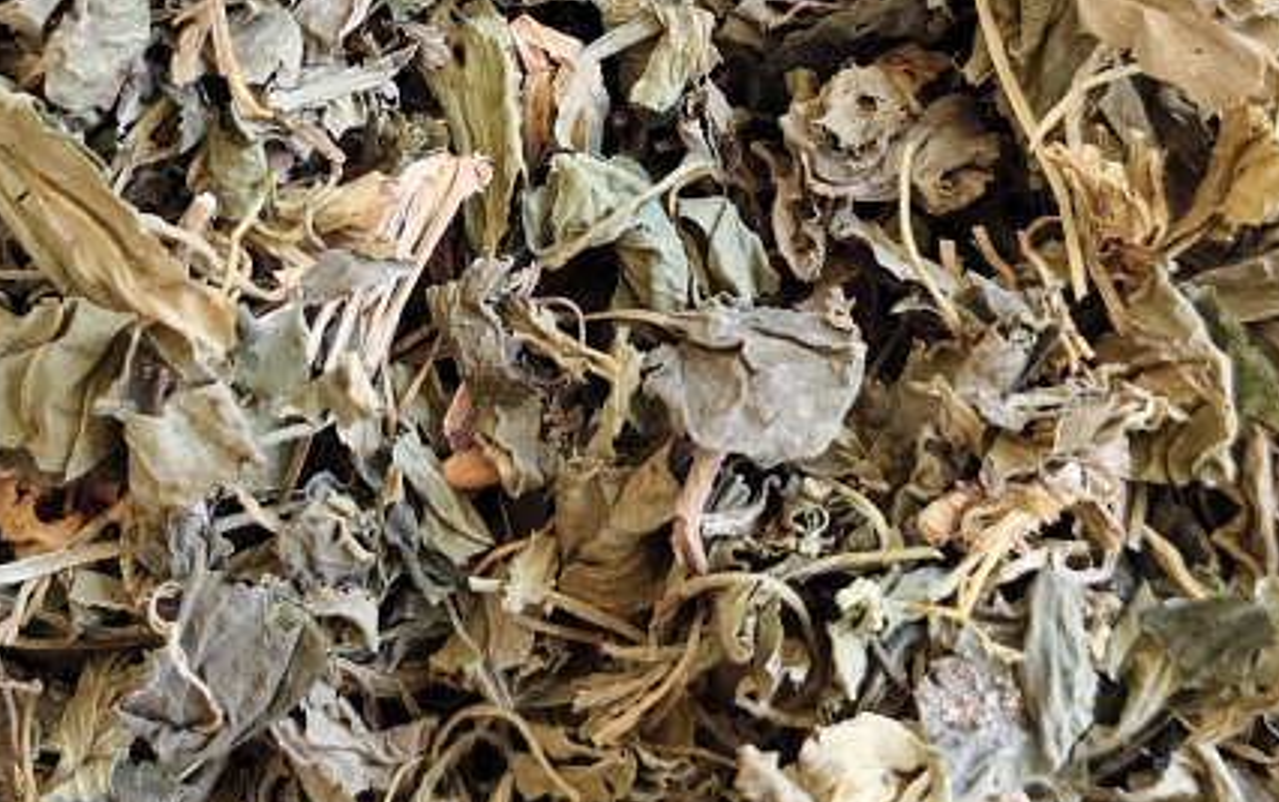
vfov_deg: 20.9
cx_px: 399
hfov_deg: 33.1
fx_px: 2128
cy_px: 89
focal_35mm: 61
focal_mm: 5.56
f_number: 1.88
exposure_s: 1/510
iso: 1034
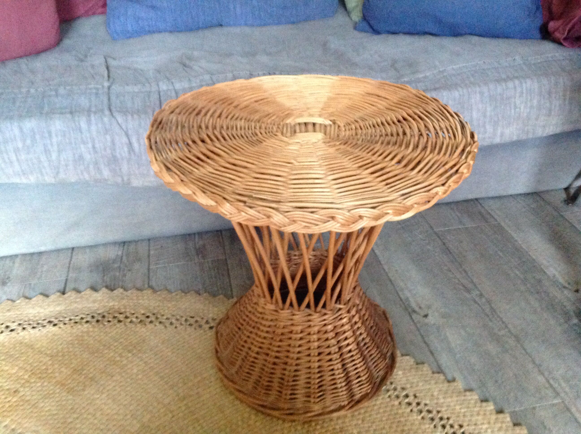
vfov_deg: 40.6
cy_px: 217
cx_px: 290
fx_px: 587
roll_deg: +0.3
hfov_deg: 52.7
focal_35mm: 35
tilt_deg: -33.7
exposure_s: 1/15
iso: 800
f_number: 2.4
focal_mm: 4.28
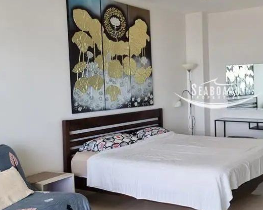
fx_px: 350
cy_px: 95
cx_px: 218
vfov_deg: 33.4
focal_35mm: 45
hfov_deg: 39.2
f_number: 1.8
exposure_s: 1/114
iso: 50
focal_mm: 6.7
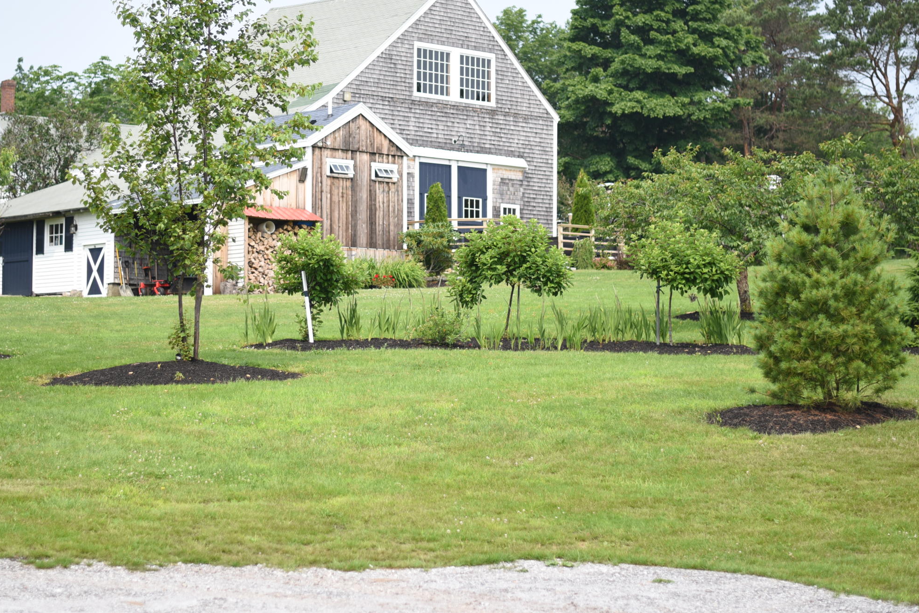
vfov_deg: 17.9
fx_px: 1940
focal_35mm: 76
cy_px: 157
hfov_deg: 26.6
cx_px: 390
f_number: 1.8
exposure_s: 1/2500
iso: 100
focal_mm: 50
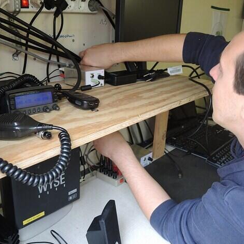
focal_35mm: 36
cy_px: 123
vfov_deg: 46.0
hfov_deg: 45.6
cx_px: 153
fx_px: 287
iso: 90
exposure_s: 1/30
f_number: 2
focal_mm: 6.5
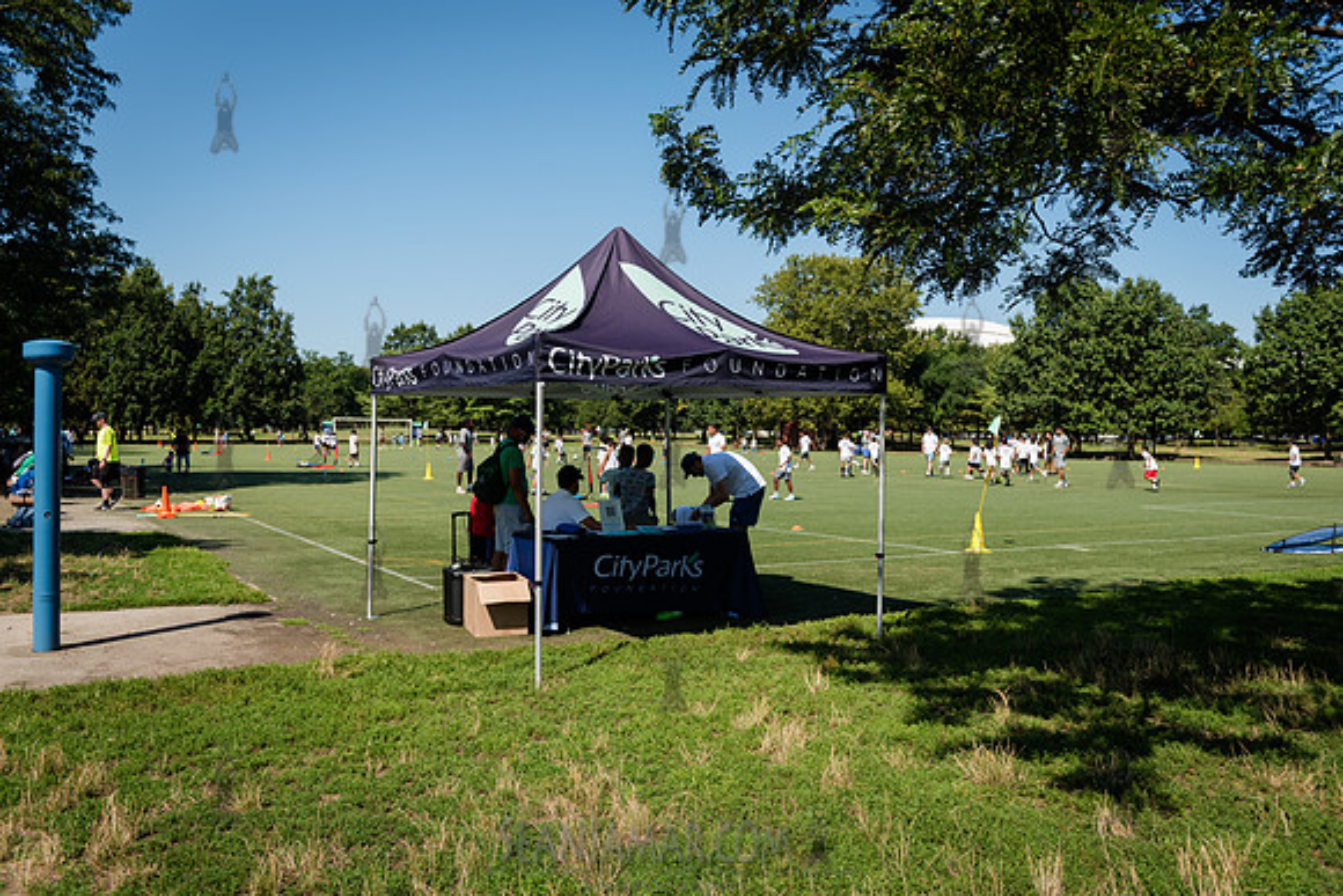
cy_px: 448
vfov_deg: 42.3
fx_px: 1157
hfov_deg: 60.3
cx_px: 672
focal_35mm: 31
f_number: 4
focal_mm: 31
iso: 200
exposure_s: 1/1600
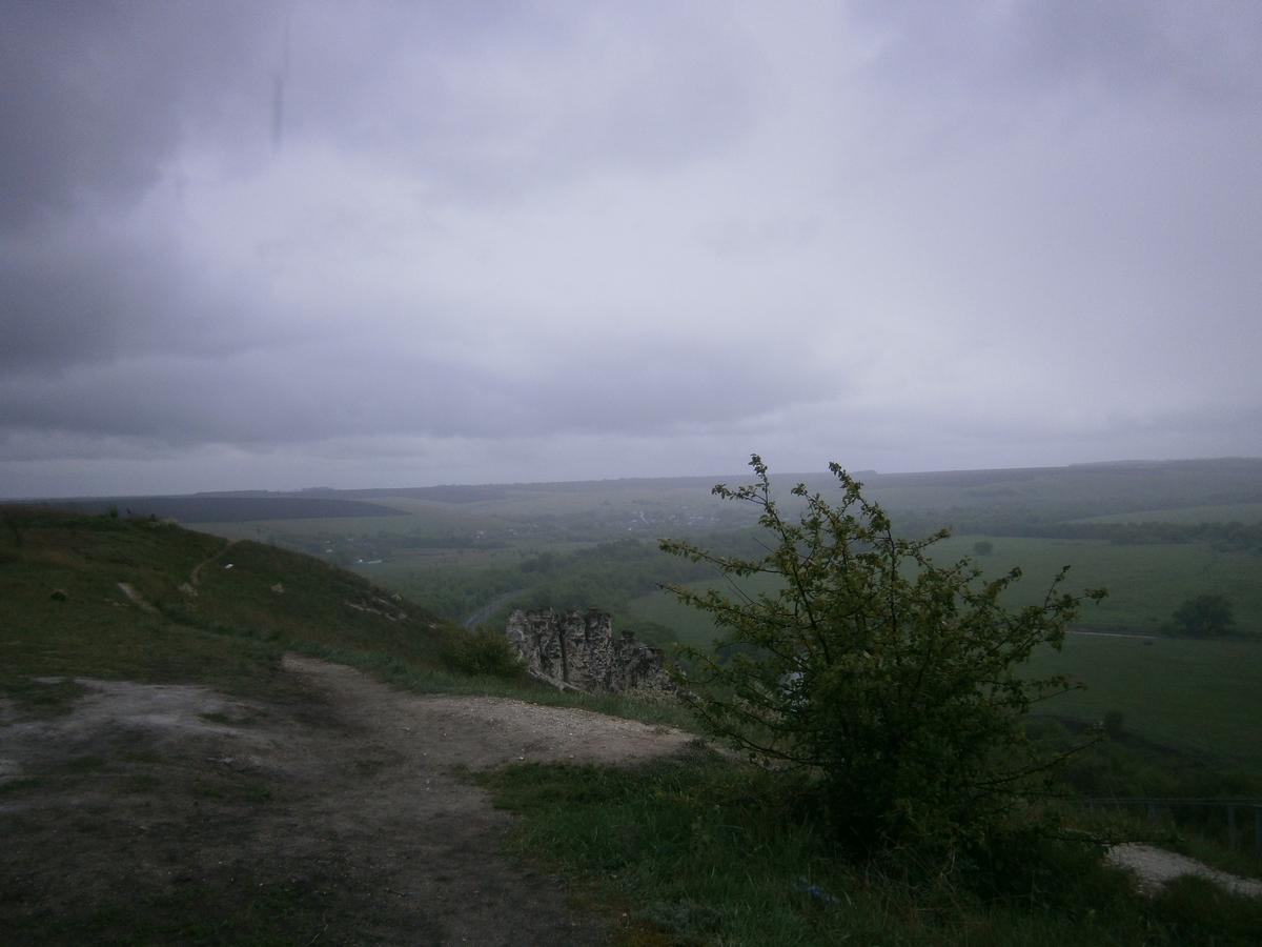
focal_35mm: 26
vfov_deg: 53.1
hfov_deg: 67.3
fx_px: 948
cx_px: 631
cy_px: 474
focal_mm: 4.7
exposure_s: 1/100
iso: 80
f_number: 8
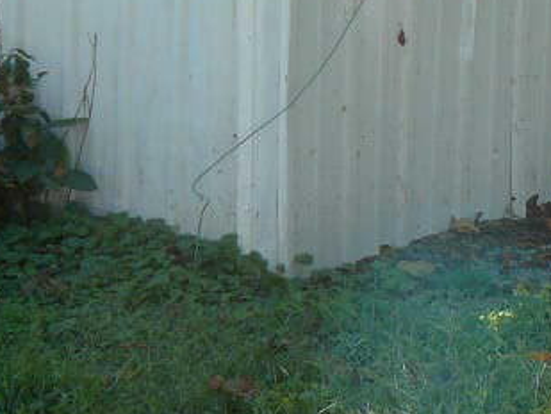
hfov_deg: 13.2
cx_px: 346
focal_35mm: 149
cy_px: -96
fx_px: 2373
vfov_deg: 9.8
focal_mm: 6
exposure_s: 1/250
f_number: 2.8
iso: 100
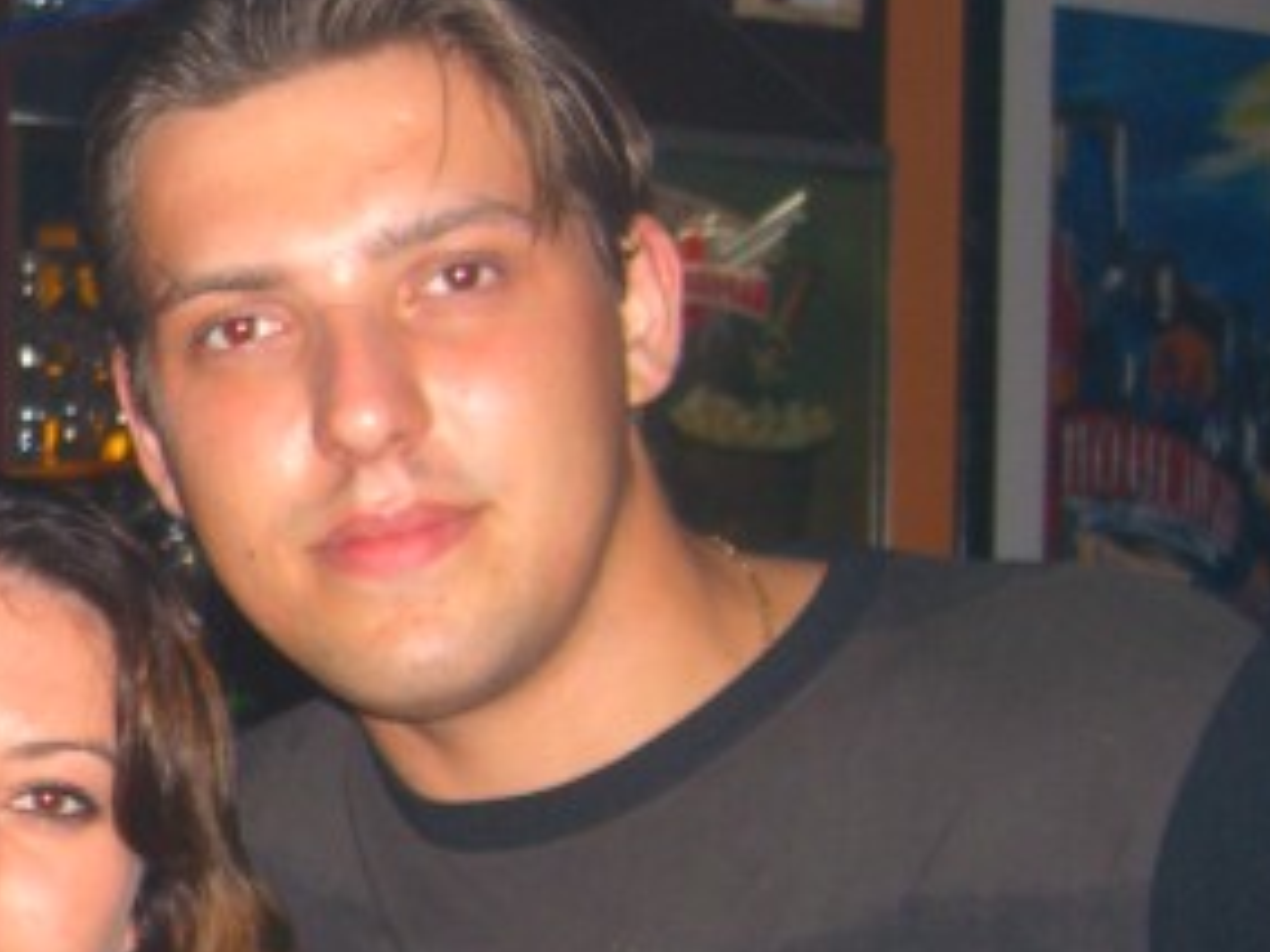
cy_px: 907
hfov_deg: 17.1
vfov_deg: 13.7
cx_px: -461
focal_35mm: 107
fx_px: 3926
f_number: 2.8
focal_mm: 7.9
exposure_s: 1/60
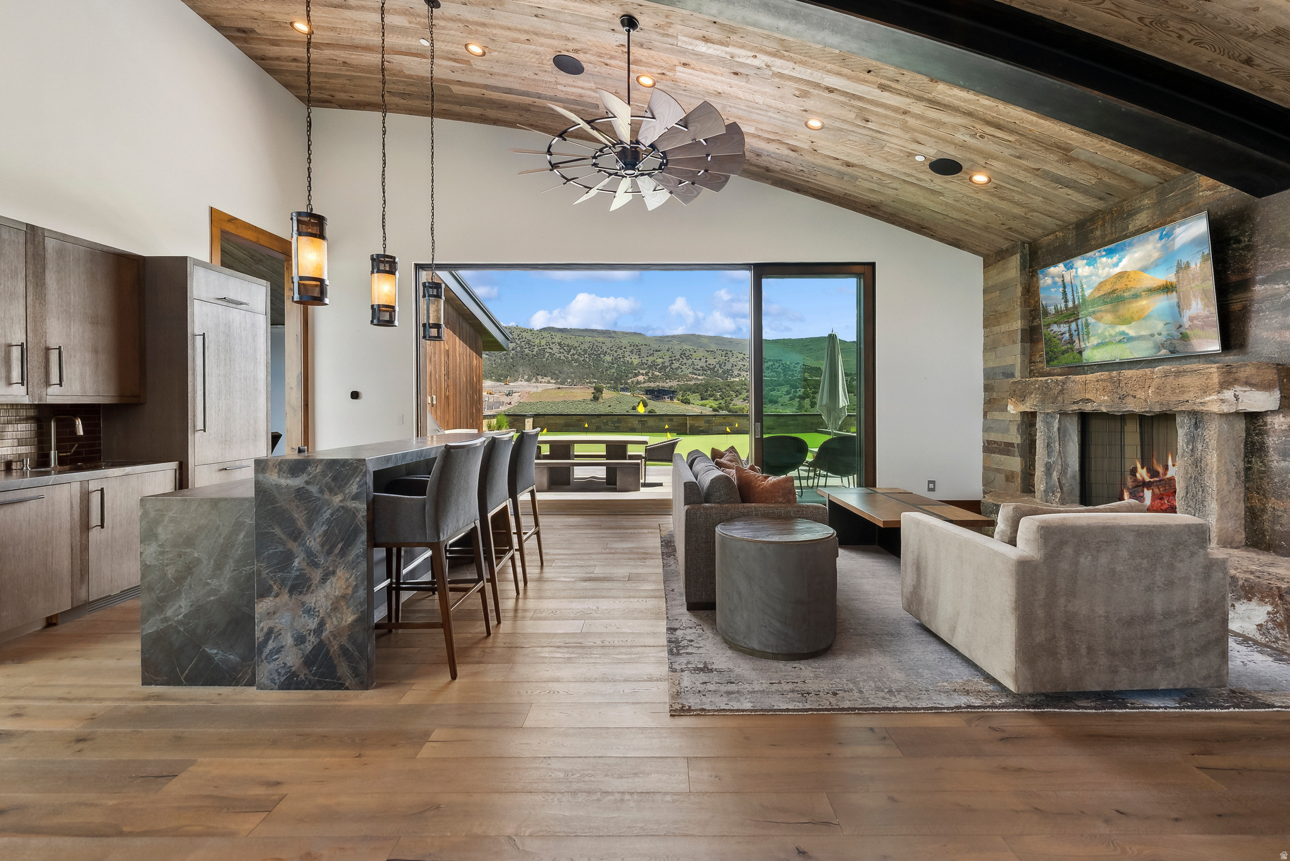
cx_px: 645
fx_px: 538
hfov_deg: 100.4
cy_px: 430
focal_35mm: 15
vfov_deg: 77.4
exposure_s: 1/250
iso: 800
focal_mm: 15
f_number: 5.6
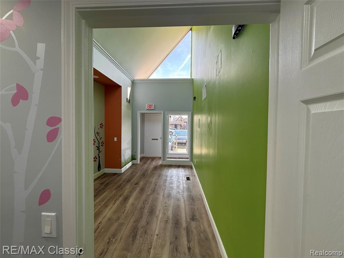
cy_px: 129
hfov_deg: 102.1
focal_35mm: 14
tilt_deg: -1.2
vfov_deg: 85.7
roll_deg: +0.3
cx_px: 172
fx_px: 139
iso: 100
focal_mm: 2.22
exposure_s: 1/120
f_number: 2.2
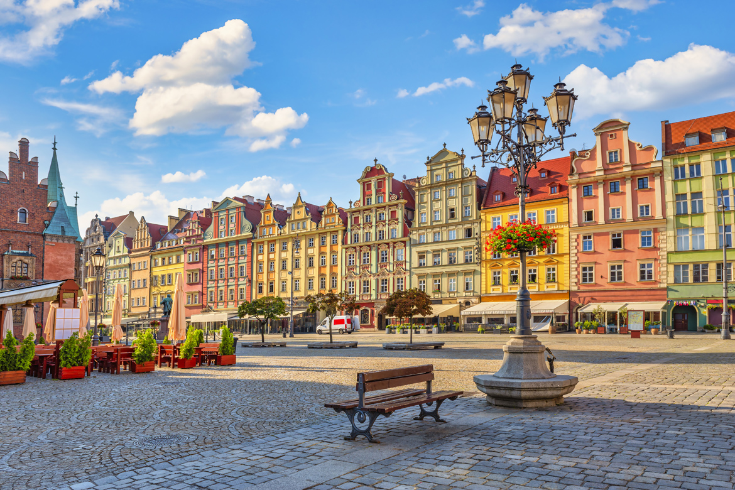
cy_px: 245
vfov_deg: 53.1
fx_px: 490
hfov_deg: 73.7
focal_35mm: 24
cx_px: 368
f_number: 10
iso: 160
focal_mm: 24
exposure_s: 1/200
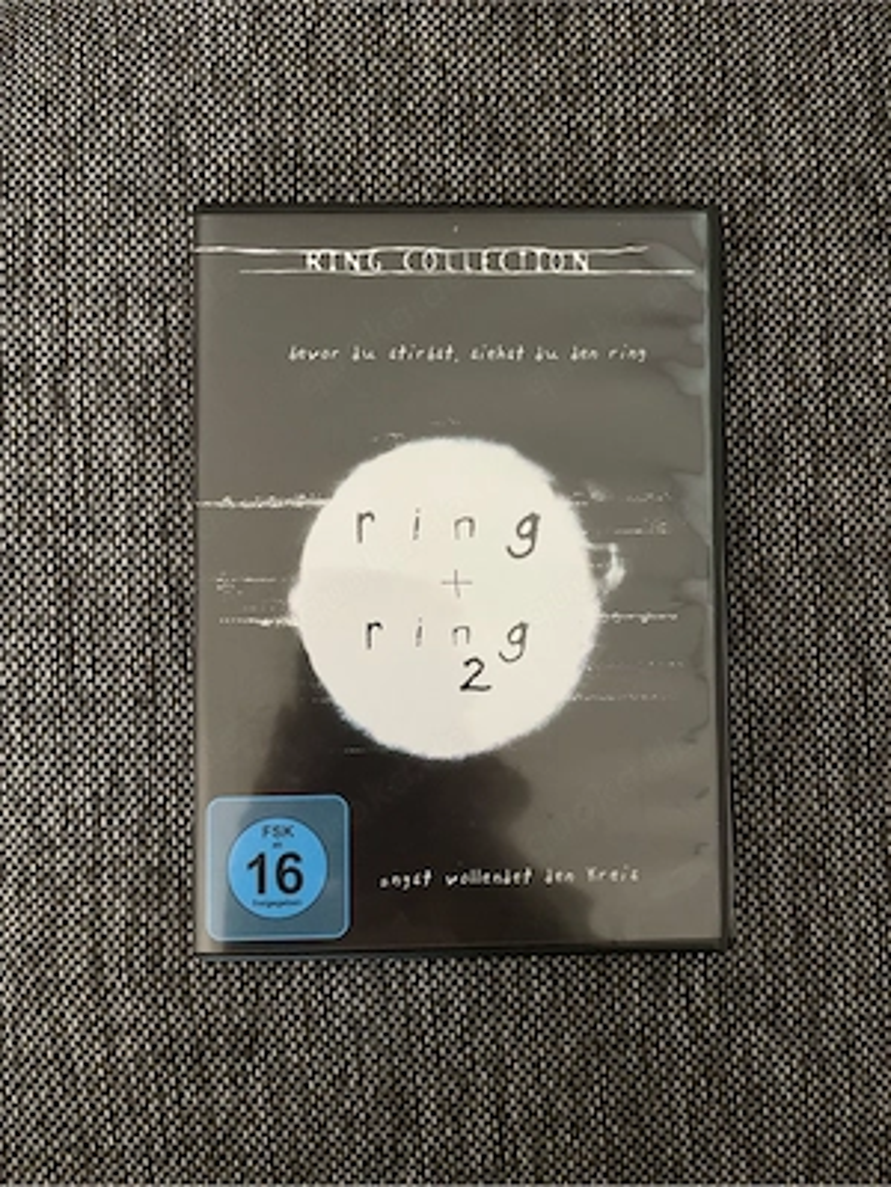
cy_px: 594
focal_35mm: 26
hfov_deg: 53.1
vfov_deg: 67.3
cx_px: 446
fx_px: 892
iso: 200
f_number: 1.6
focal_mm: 4.2
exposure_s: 1/60
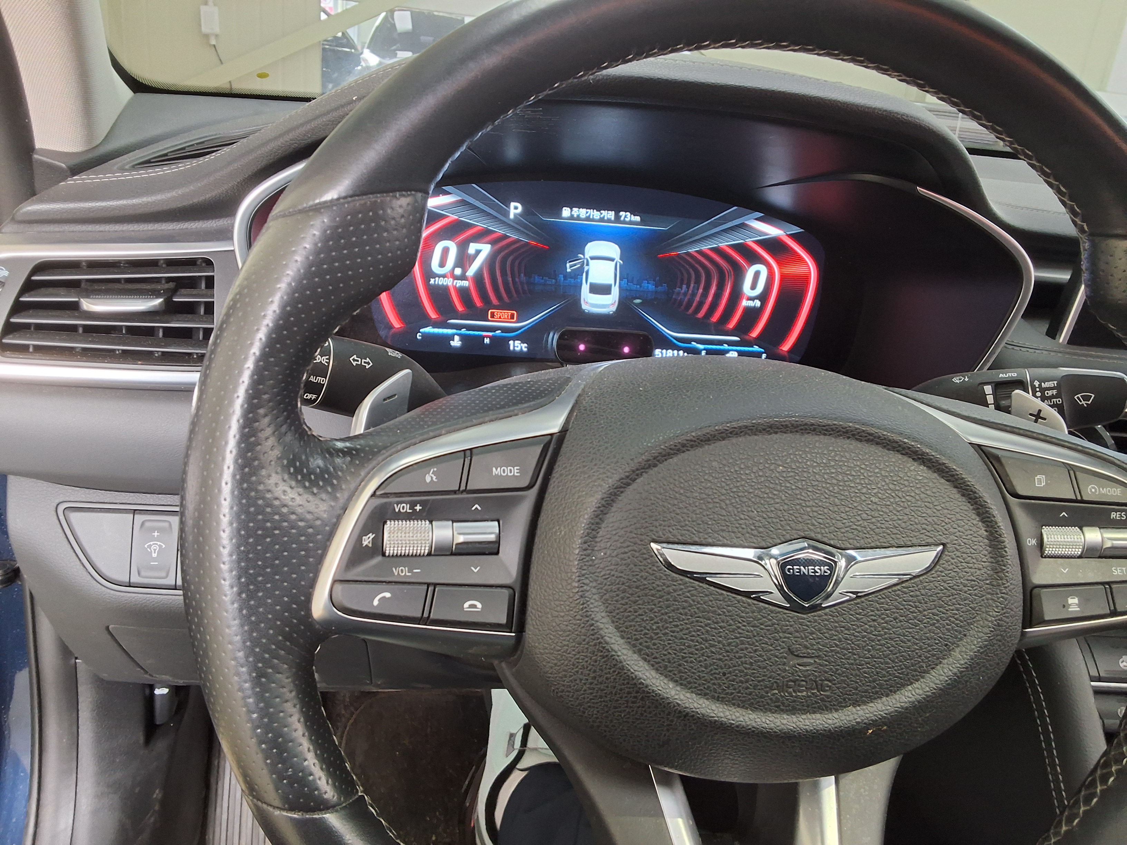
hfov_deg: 63.4
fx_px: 912
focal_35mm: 28
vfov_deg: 49.7
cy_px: 422
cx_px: 564
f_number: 1.9
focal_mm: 2.91
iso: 160
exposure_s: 1/40
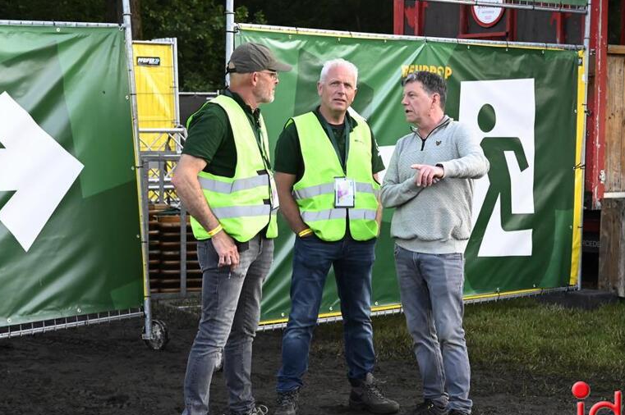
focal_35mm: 86
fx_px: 1492
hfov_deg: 23.6
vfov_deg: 15.9
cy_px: 203
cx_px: 361
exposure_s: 1/1000
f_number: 9
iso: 8000
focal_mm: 66
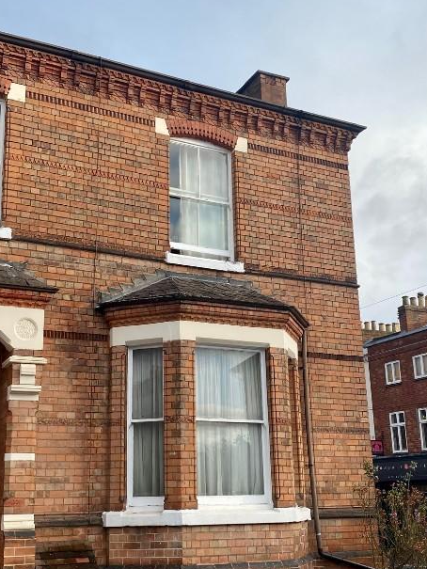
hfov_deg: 32.9
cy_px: 310
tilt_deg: +13.9
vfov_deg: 42.9
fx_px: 723
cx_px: 200
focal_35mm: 44
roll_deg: +1.6
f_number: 1.8
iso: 32
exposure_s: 1/1007
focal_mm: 4.25
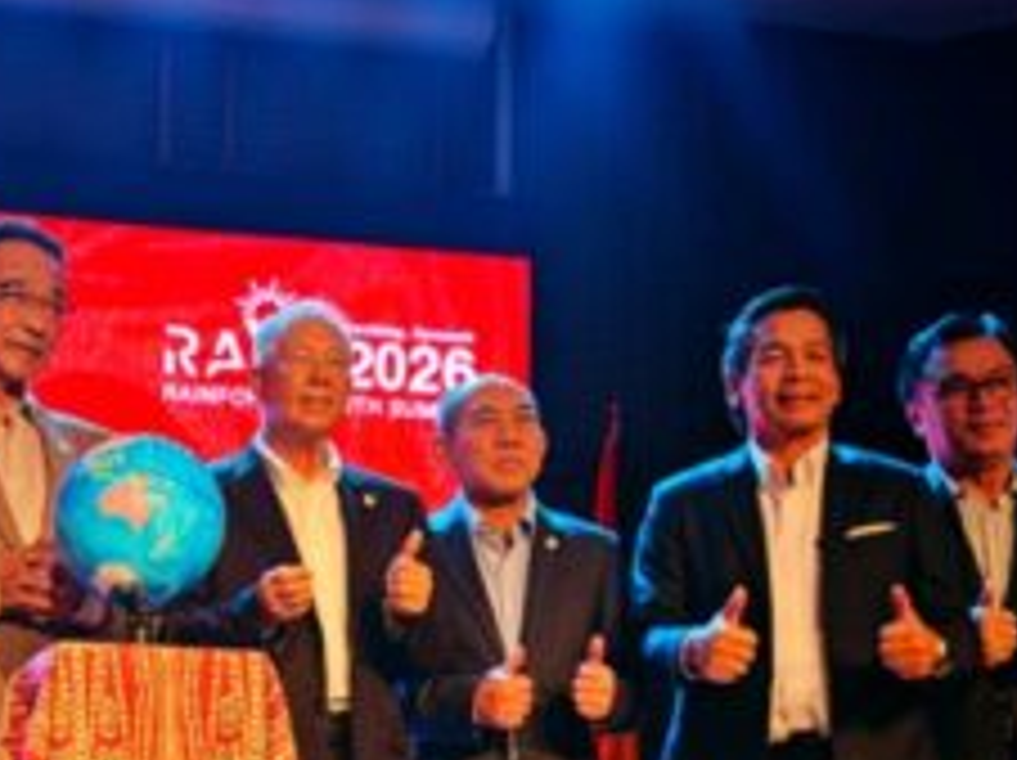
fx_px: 2260
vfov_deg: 18.6
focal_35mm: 77
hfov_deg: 24.5
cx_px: 58
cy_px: 756
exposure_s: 1/100
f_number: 2
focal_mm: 6.83
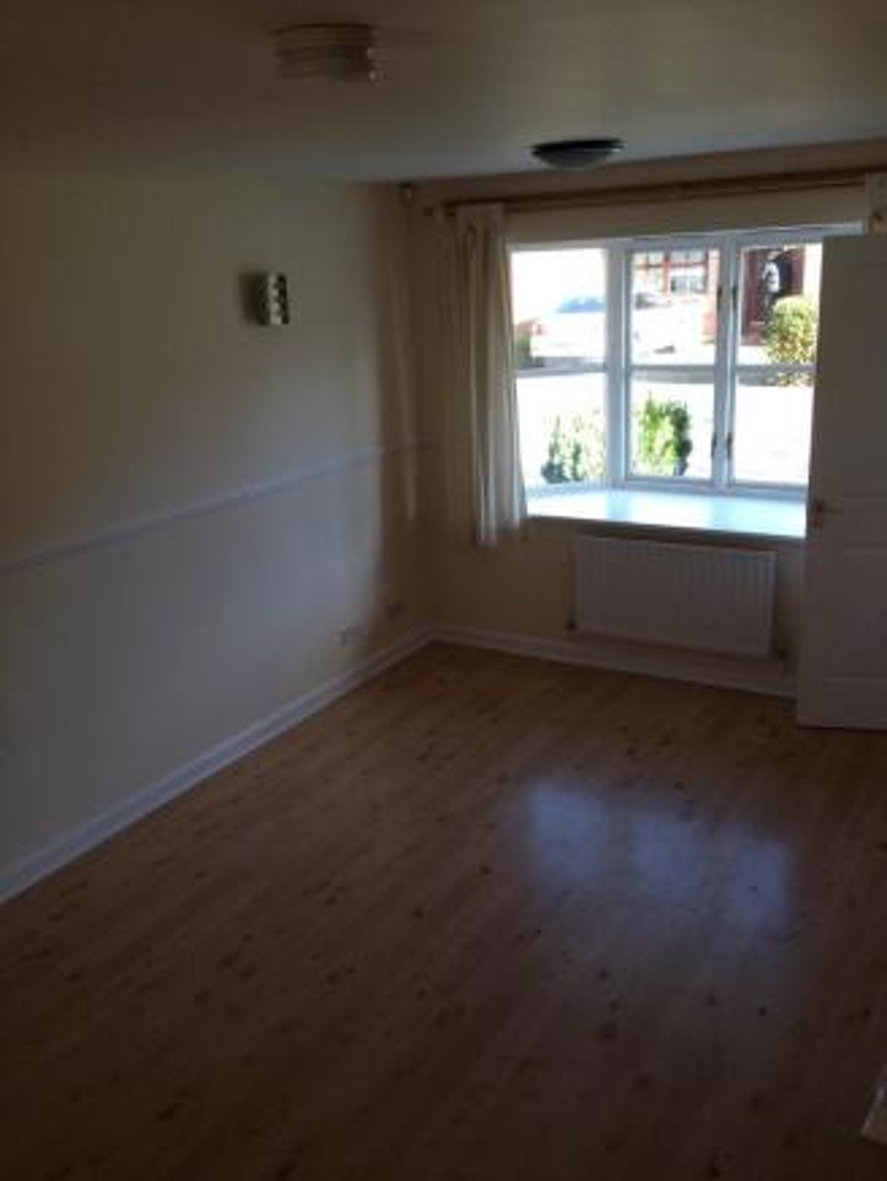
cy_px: 590
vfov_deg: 55.3
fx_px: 1127
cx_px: 444
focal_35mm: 33
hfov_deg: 43.0
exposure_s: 1/120
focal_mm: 4.12
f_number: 2.4
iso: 100
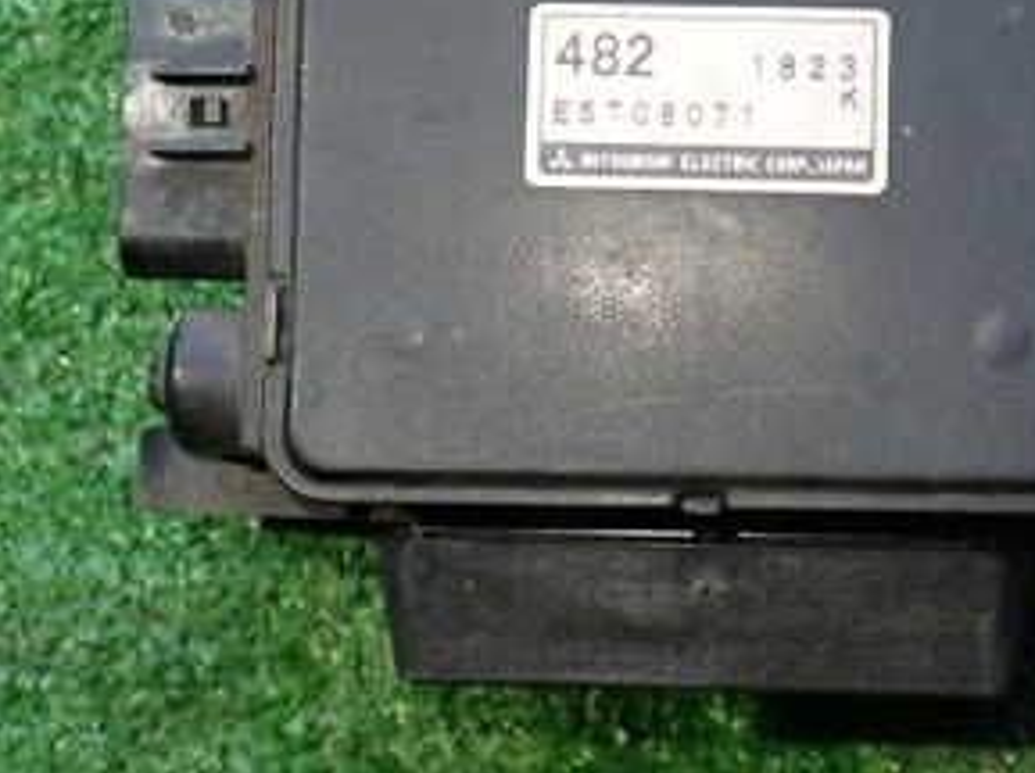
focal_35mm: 79
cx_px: 609
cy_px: 154
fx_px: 2359
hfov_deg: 24.7
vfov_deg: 18.4
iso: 400
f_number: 2.7
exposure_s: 1/40
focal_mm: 6.83
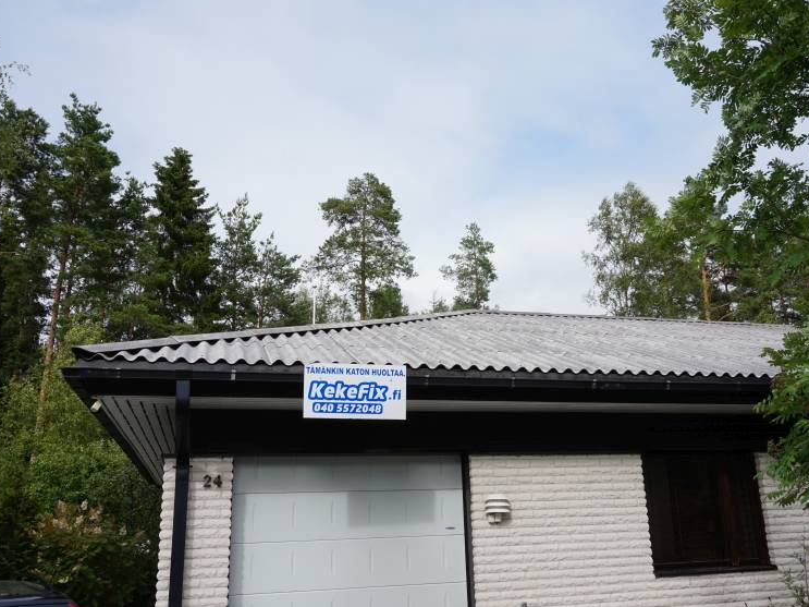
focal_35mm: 33
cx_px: 446
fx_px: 771
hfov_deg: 55.3
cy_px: 300
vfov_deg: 42.9
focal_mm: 20
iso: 100
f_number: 13
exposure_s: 1/80
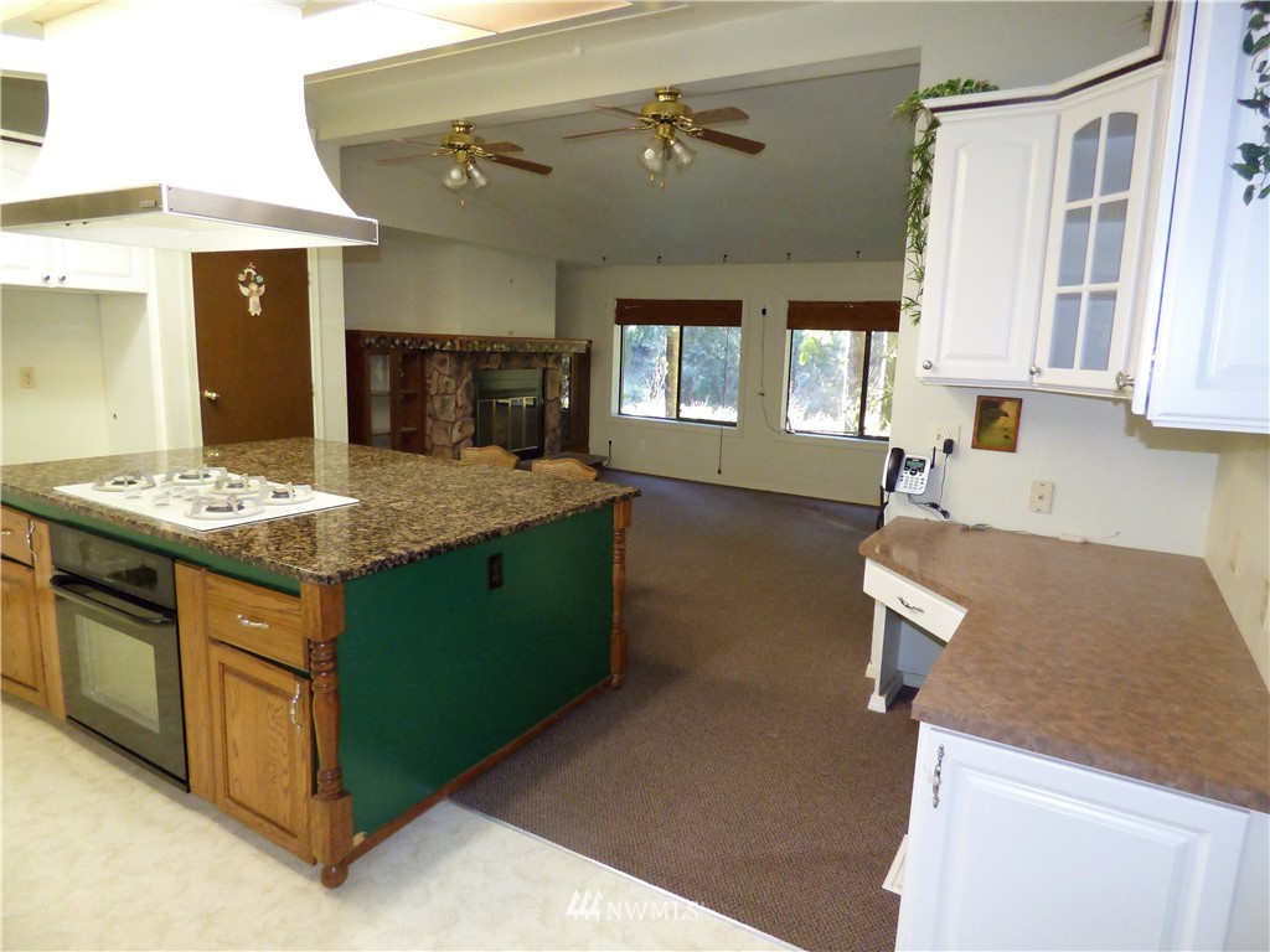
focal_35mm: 20
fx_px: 734
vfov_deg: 66.0
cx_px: 635
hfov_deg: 81.7
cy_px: 476
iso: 640
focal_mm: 3.58
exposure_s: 1/60
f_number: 2.8
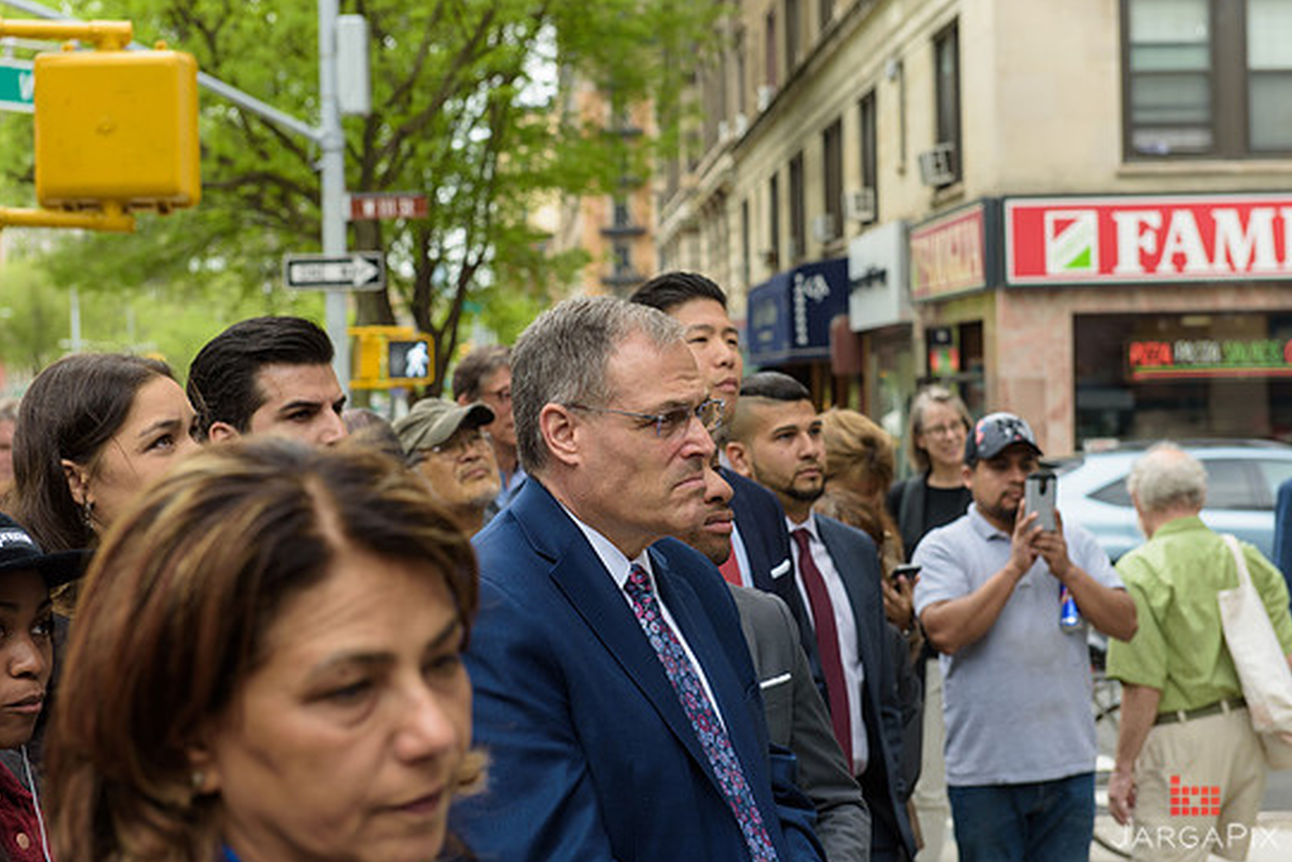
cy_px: 438
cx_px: 647
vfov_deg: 18.2
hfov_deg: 27.0
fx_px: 2692
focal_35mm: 75
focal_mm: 70
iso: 200
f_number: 5
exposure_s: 1/250
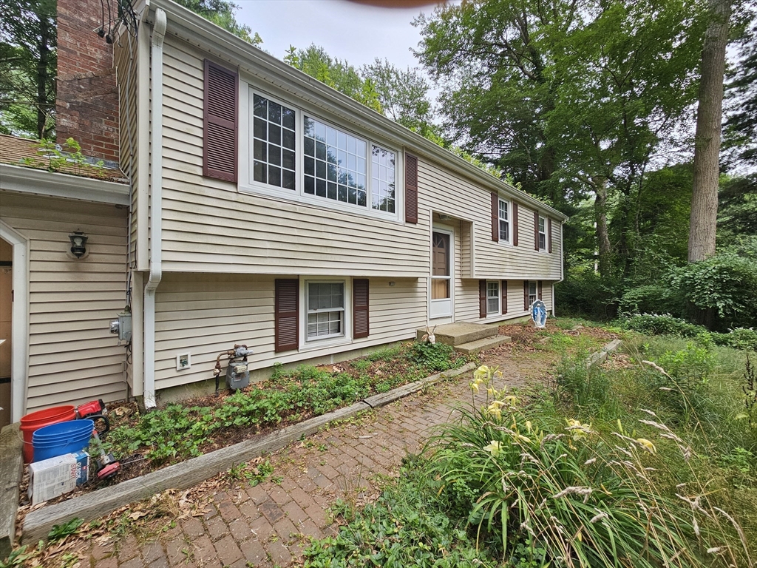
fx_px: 284
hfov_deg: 106.2
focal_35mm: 13
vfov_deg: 89.9
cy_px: 284
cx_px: 378
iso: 50
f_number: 2.2
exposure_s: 1/259
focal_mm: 2.2
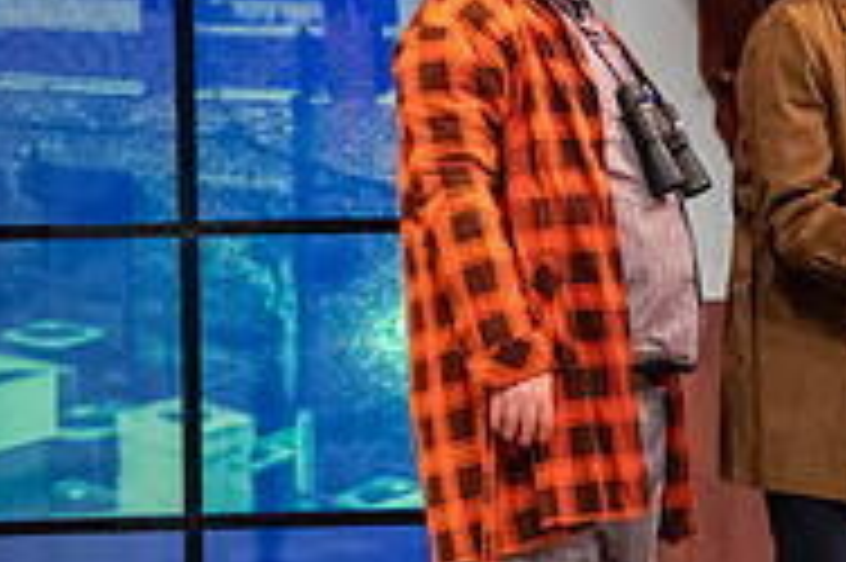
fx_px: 11246
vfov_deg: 2.9
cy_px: 182
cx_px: 778
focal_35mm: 479
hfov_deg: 4.3
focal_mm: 155
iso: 3200
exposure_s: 1/200
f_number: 3.2
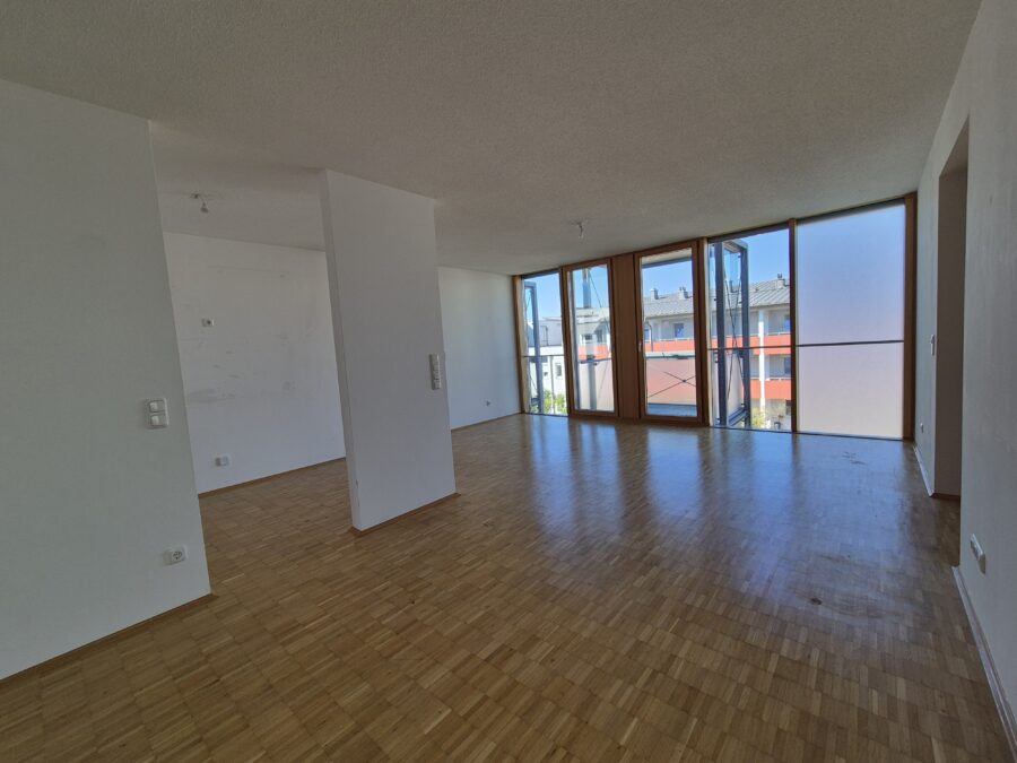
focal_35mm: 13
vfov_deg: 89.9
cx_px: 508
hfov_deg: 106.2
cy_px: 382
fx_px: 382
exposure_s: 1/311
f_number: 2.2
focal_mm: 2.2
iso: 50
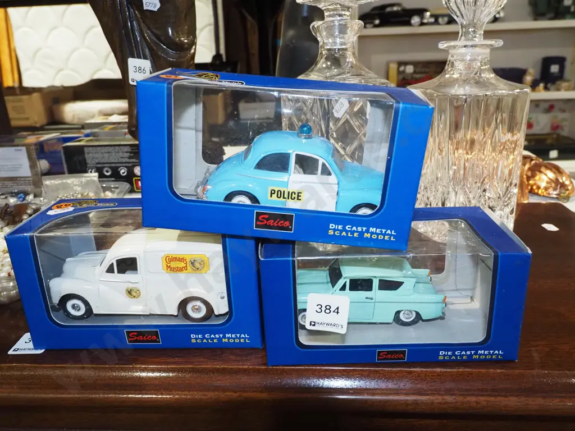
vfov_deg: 49.7
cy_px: 216
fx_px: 465
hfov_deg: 63.4
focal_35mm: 28
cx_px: 288
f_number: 5.6
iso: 2500
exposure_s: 1/60
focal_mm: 14
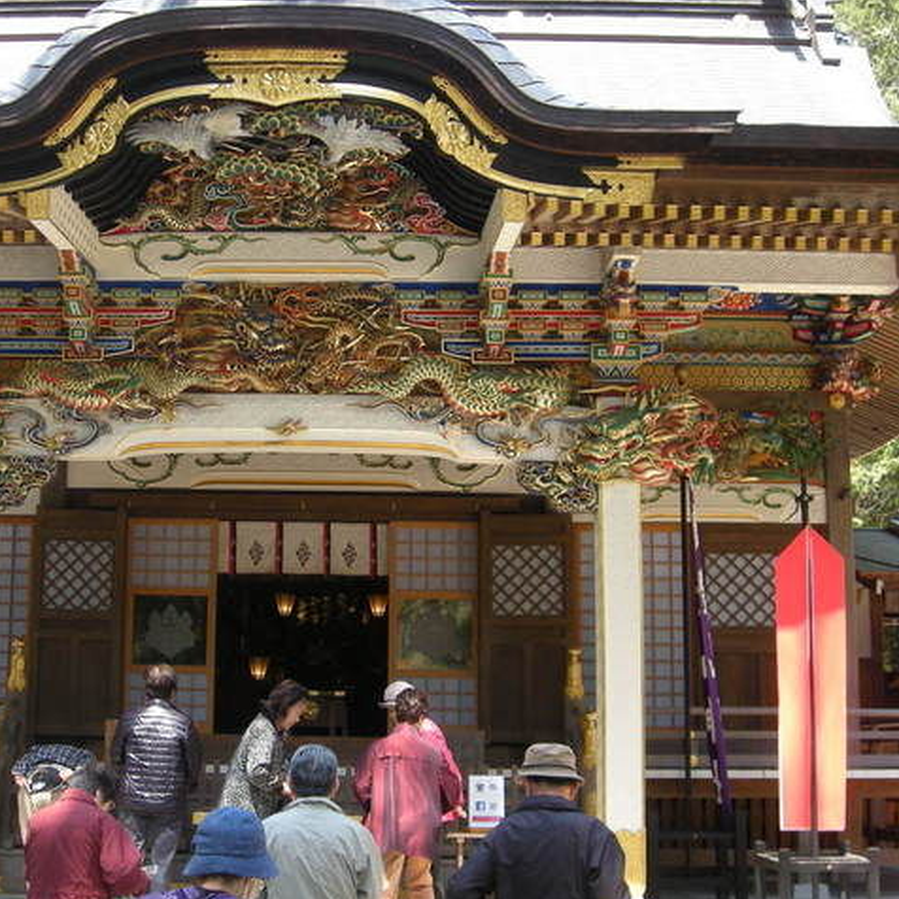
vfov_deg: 32.2
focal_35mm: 53
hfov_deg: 31.9
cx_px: 280
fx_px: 1557
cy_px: 456
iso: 64
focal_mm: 5.7
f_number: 2.8
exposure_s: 1/92.1
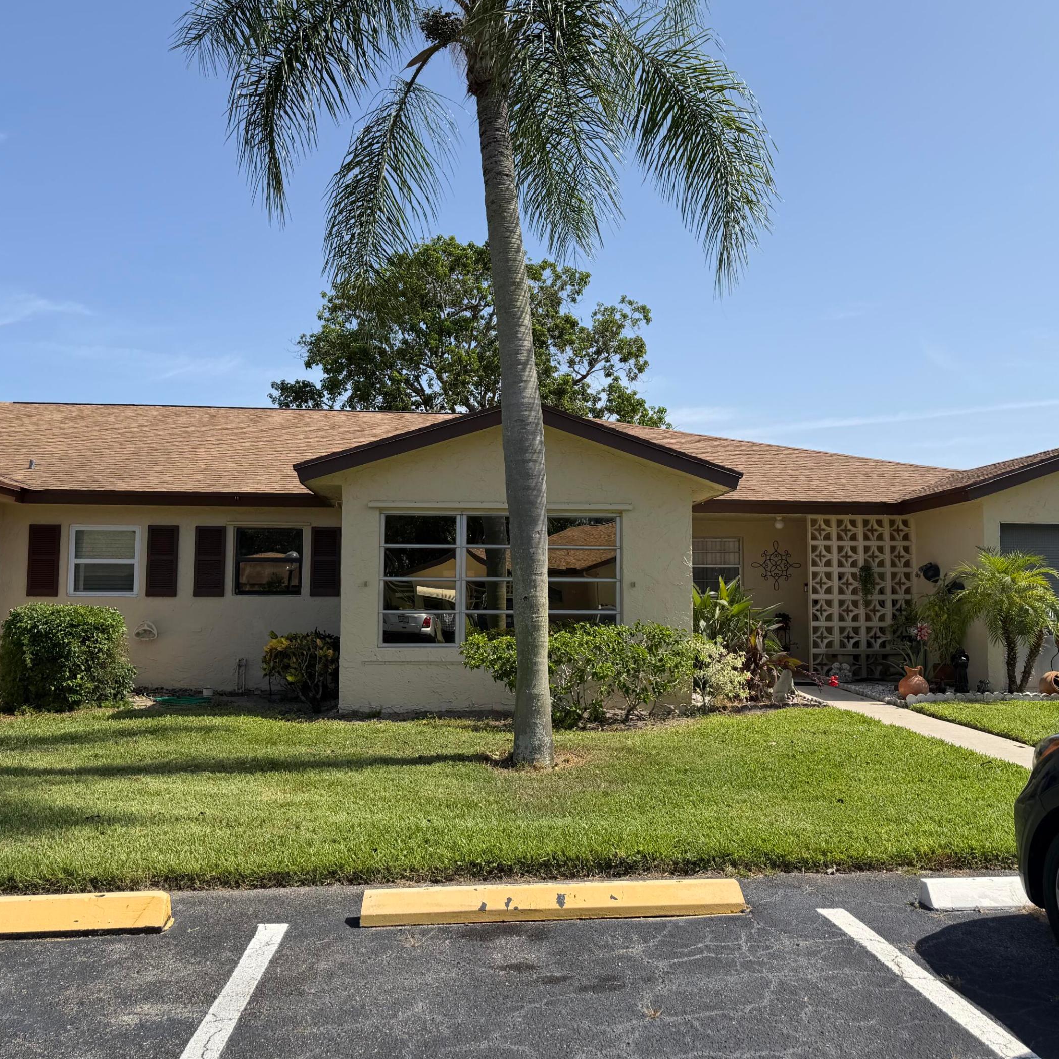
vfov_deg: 55.6
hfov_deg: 55.6
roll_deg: +0.8
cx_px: 544
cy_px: 525
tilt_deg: +4.7
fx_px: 1004
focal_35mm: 29
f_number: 1.78
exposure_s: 1/4975
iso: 80
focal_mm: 6.76
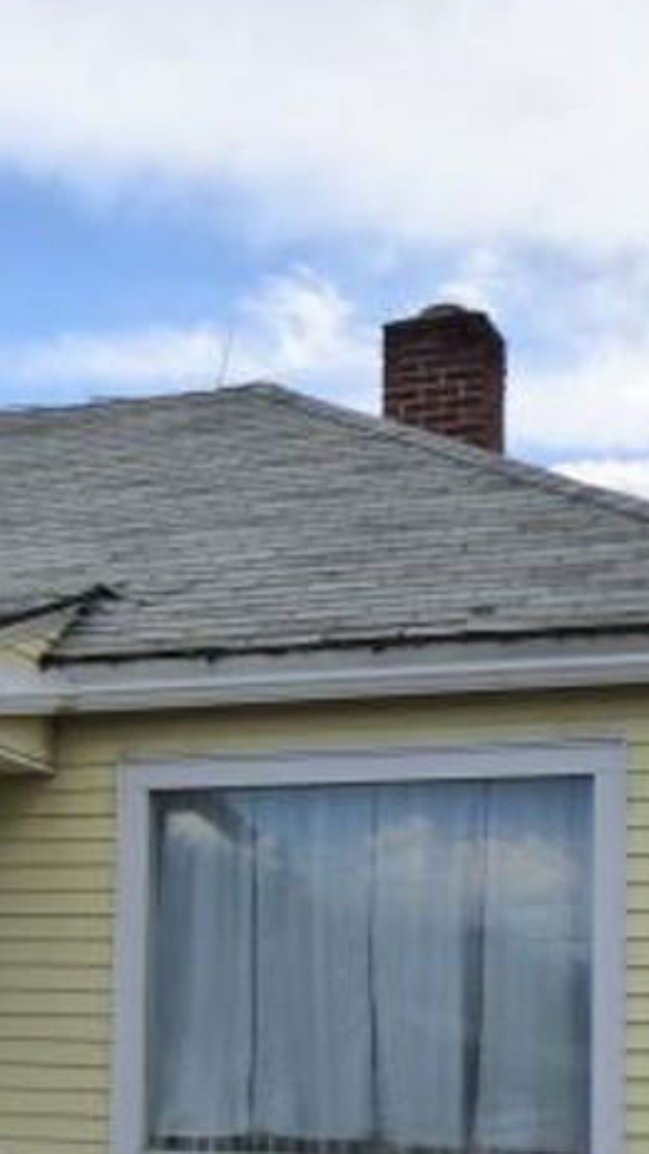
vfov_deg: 27.0
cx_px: -169
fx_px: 2356
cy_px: 905
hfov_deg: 15.0
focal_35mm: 77
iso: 200
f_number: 3.3
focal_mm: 5.53
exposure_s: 1/1000
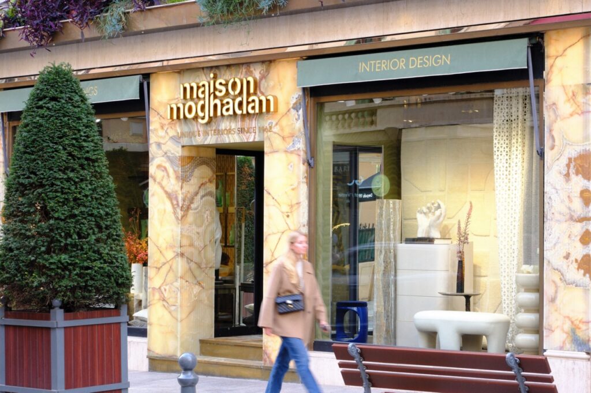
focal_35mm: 83
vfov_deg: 16.4
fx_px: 1362
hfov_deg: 24.5
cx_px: 296
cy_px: 196
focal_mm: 55
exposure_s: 1/30
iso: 400
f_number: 10
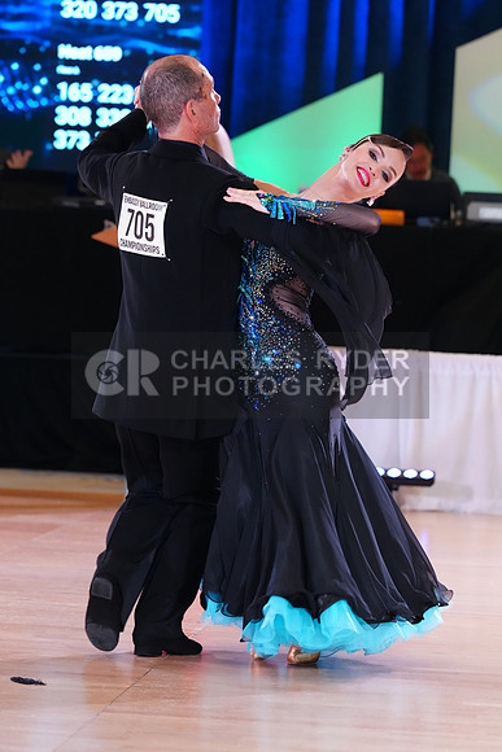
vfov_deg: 12.4
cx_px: 251
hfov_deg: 8.3
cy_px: 376
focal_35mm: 166
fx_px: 3470
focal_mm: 166
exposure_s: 1/250
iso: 4000
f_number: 5
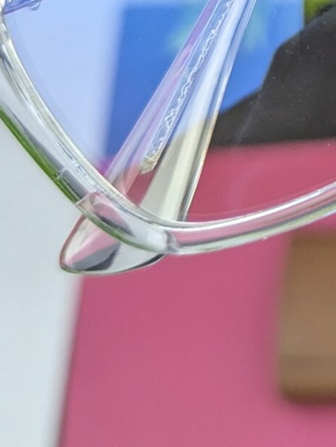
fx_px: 1279
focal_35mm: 99
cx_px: 540
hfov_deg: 13.8
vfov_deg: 18.3
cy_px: -151
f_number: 1.85
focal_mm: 6.81
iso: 150
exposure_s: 1/214
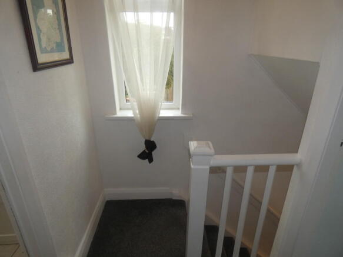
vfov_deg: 66.0
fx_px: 198
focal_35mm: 20
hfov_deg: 81.8
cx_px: 172
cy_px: 128
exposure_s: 1/60
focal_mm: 3.6
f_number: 2.8
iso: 125
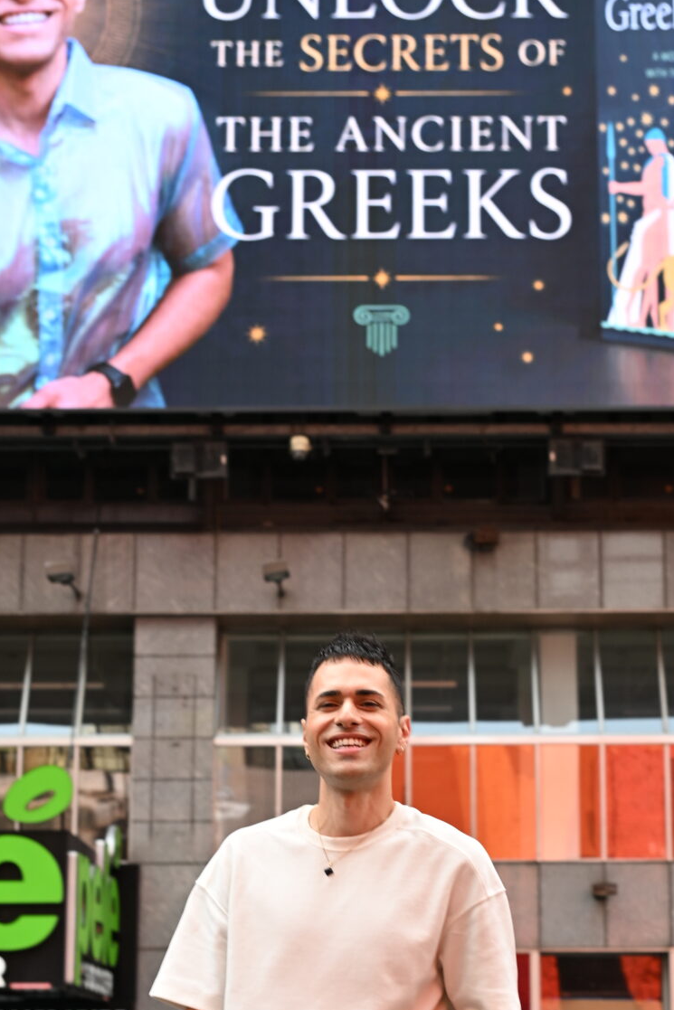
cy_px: 684
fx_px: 2162
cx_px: 352
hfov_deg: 17.7
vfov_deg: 26.1
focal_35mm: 77
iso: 200
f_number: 4
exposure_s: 1/250
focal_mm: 42
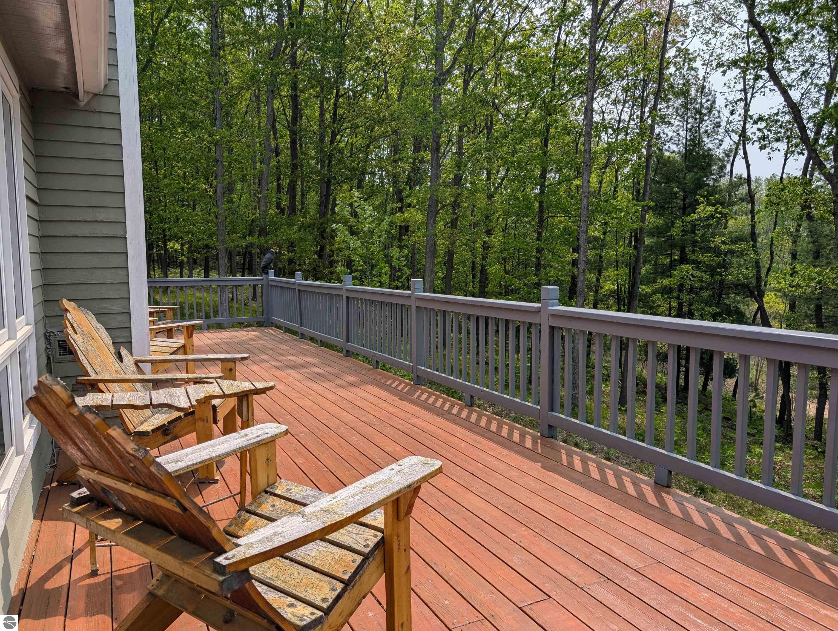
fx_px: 582
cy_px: 316
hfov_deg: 71.5
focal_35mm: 24
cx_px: 419
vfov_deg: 56.9
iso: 20
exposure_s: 1/1119
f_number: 1.68
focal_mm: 6.9
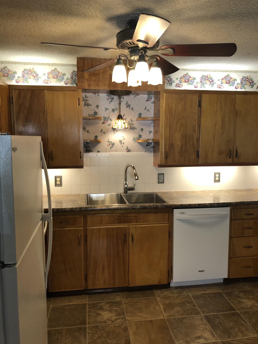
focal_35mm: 28
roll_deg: +1.3
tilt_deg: -5.7
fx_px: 278
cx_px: 129
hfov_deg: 49.7
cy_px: 172
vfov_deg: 63.4
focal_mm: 3.99
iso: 32
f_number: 1.8
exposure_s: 1/30
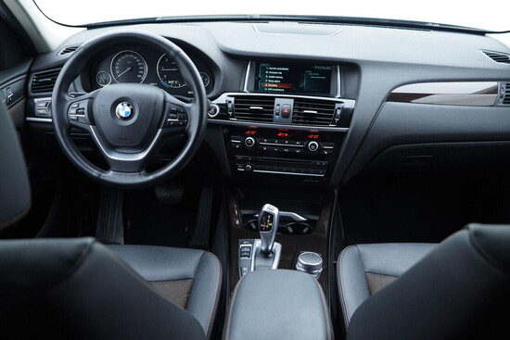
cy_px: 170
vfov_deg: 36.9
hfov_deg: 53.1
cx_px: 255
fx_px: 510
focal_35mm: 36
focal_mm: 24
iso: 320
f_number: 2.8
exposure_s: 1/40
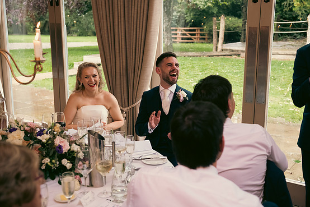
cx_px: 157
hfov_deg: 44.5
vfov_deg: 30.5
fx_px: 379
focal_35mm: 44
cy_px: 103
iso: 1000
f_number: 3.5
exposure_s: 1/160
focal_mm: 42
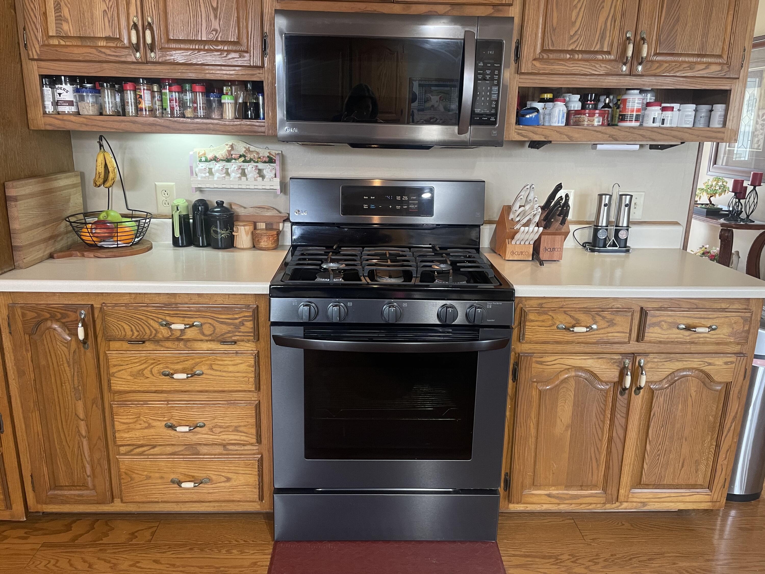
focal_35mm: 26
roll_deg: -0.8
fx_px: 575
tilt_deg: -15.7
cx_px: 382
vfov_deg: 53.1
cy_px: 287
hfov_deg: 67.3
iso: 200
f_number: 1.6
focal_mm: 4.2
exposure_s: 1/60
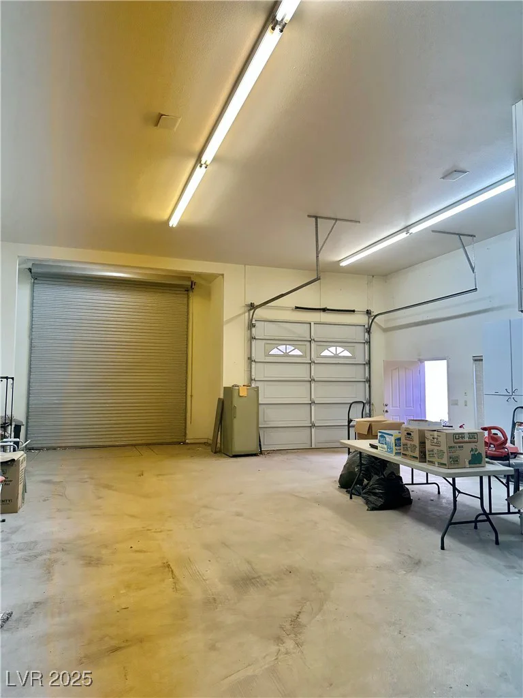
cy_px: 349
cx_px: 262
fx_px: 483
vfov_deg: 71.6
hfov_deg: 56.8
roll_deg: -0.6
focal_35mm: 24
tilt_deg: +4.9
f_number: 1.78
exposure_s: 1/161
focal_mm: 6.86
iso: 100
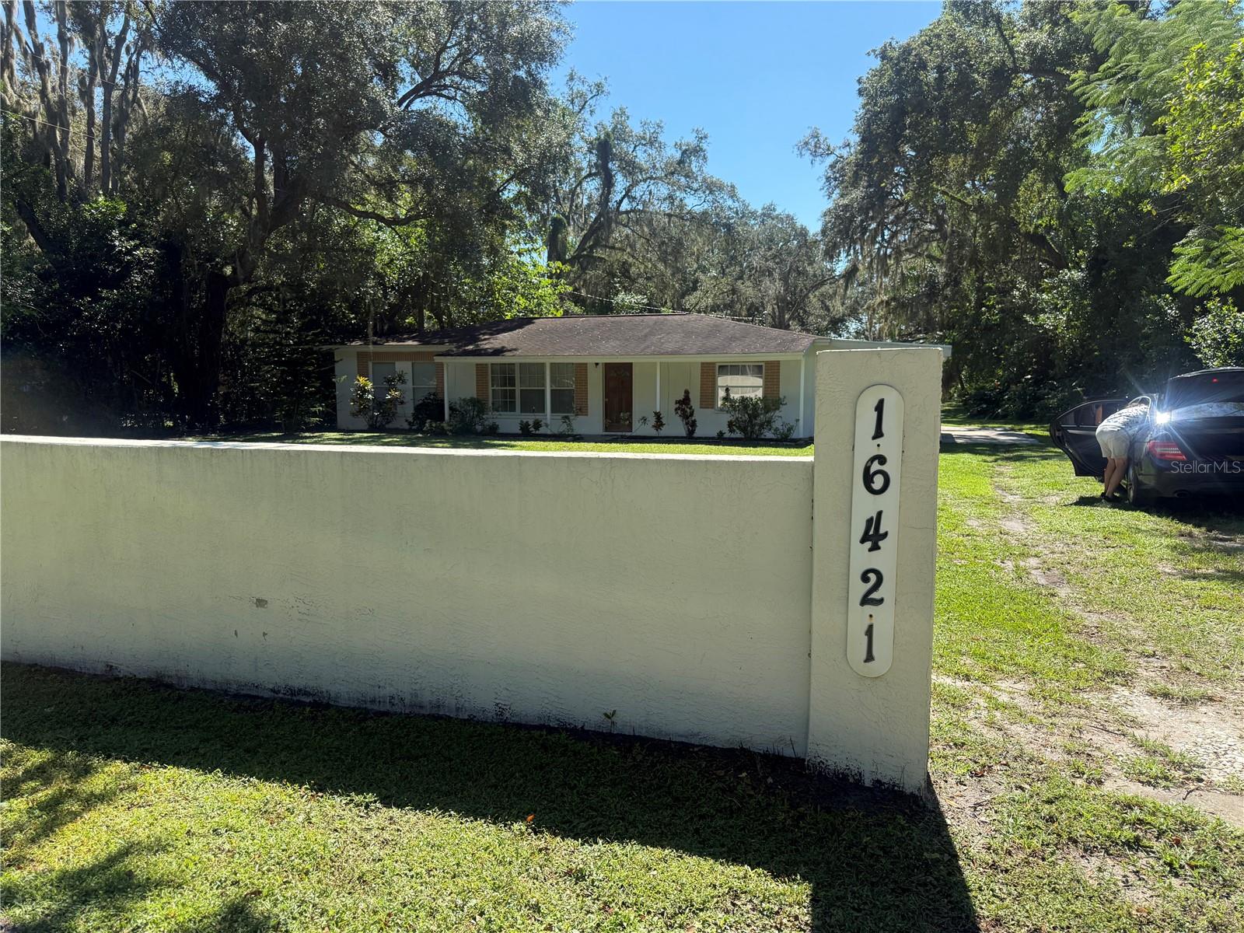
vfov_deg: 56.8
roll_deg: -0.6
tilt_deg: -6.2
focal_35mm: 24
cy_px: 466
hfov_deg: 71.6
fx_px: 862
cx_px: 622
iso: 100
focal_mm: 6.76
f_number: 1.78
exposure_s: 1/2445
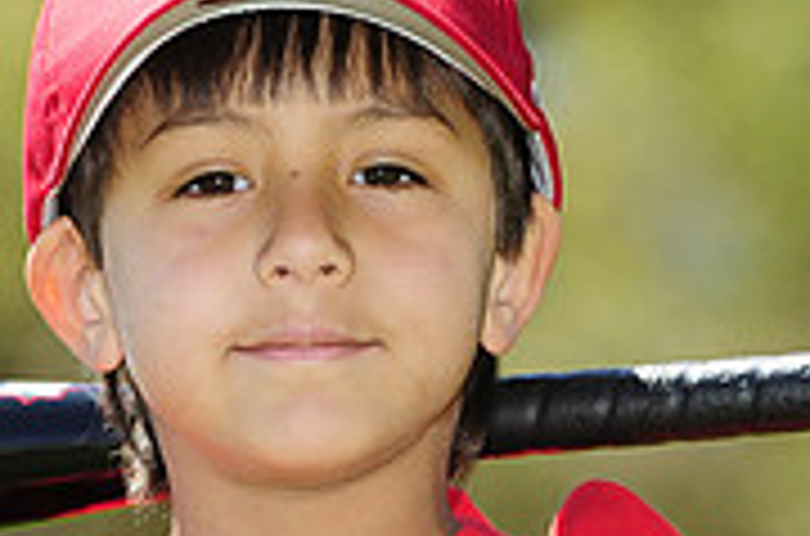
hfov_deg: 3.4
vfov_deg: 2.3
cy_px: 687
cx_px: 256
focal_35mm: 605
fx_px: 13568
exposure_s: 1/800
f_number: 4.5
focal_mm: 125
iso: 200
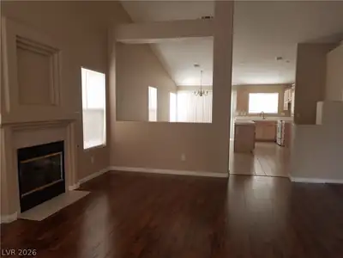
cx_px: 172
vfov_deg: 53.1
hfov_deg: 67.3
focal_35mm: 26
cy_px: 129
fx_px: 258
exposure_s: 1/60
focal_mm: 4.2
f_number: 1.7
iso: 80
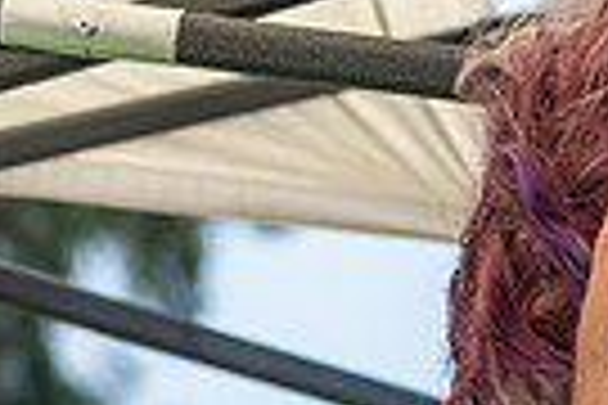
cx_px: 640
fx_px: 10639
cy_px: 578
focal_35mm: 630
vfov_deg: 2.2
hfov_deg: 3.3
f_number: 7.1
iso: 200
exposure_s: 1/800
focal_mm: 98
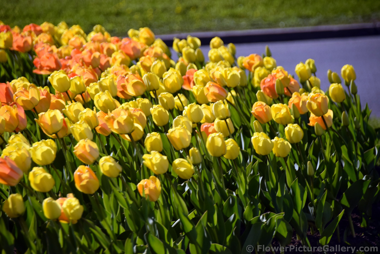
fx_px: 2454
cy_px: 127
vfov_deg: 5.9
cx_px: 190
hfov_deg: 8.9
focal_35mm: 232
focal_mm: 155
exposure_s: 1/250
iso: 640
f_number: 5.6
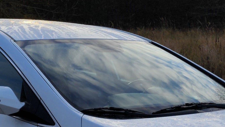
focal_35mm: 99
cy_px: 94
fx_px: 591
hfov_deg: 21.6
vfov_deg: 12.2
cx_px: 110
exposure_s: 1/1957
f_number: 1.8
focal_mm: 6.4
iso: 12
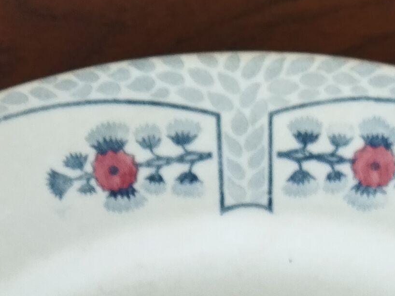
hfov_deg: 14.9
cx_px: 193
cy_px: 711
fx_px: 1507
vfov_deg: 9.9
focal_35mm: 132
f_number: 1.79
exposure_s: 1/101
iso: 99
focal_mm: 4.71
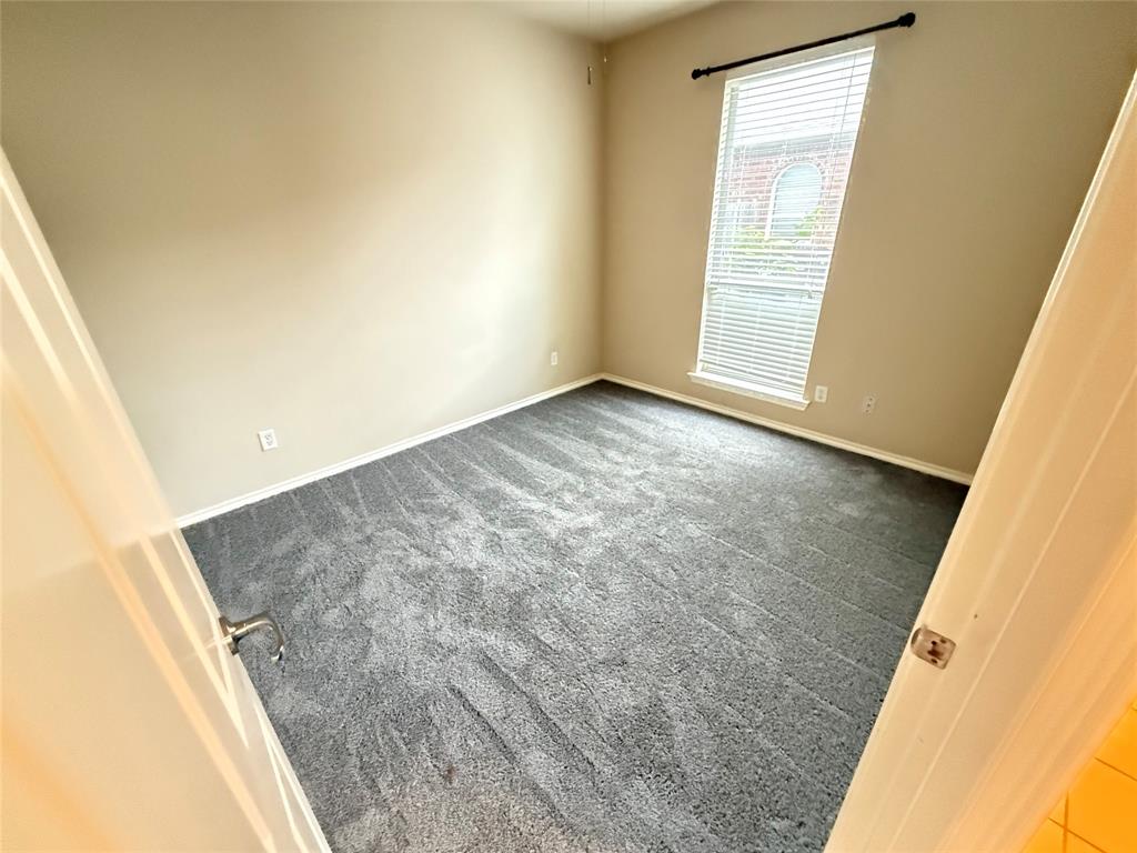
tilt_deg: -24.4
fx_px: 460
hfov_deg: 102.1
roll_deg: +1.6
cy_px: 426
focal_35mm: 14
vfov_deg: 85.7
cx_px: 568
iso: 1600
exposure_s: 1/40
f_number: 2.2
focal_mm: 2.22
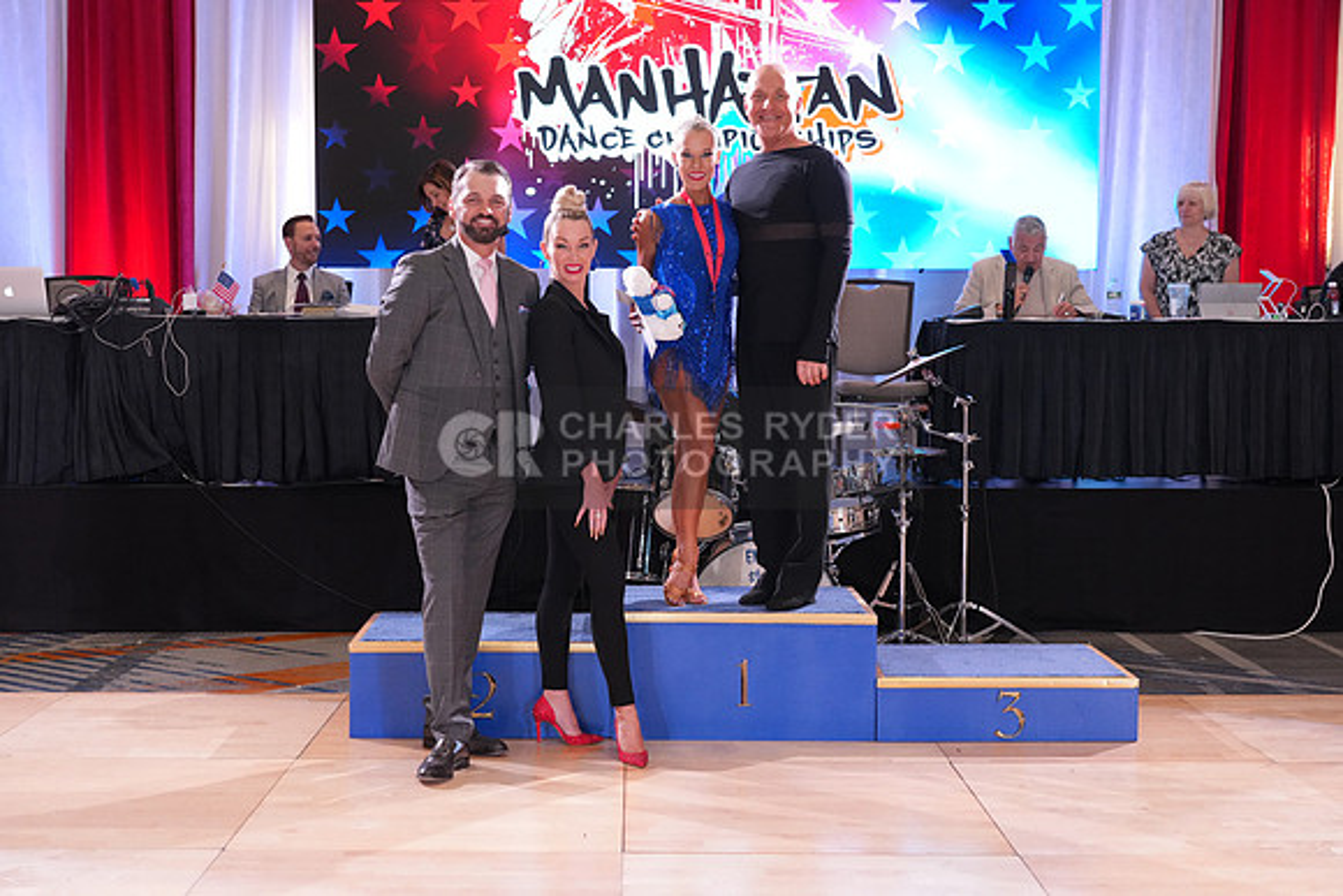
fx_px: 1716
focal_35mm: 46
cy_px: 448
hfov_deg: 42.7
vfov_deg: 29.3
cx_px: 672
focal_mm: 46
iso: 3200
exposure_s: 1/200
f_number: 5
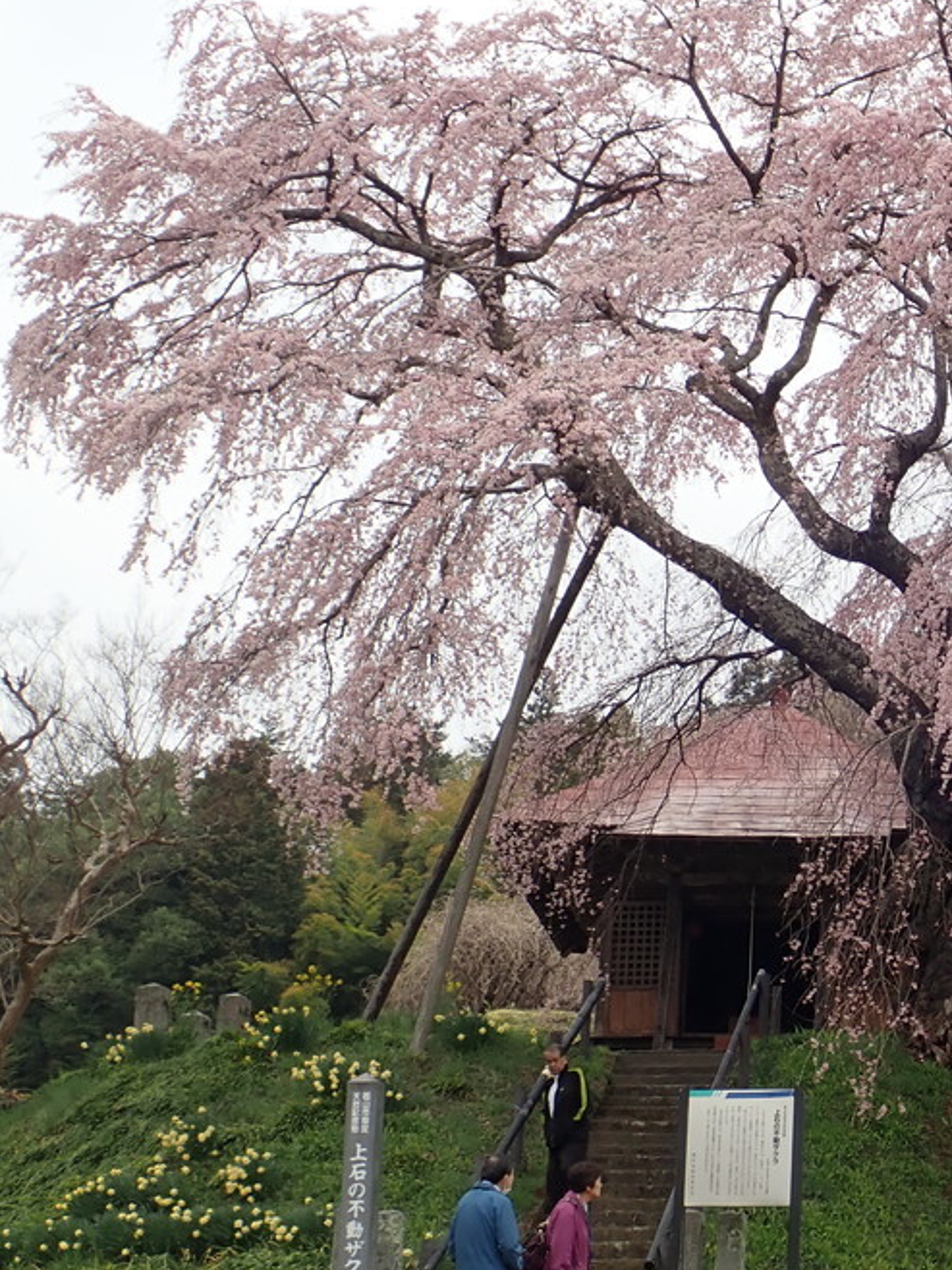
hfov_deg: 19.5
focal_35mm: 73
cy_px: 612
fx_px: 2679
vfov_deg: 26.7
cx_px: 987
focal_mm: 7.34
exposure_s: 1/250
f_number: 4
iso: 100
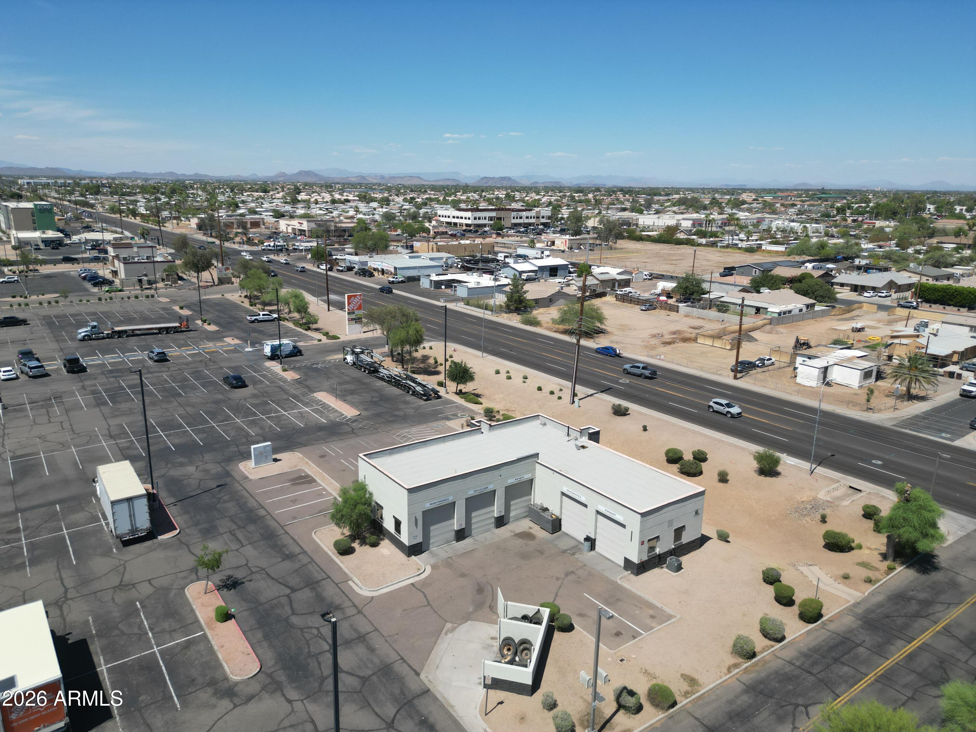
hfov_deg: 71.6
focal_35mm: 24
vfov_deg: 56.8
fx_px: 677
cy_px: 366
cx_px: 488
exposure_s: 1/3200
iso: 100
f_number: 1.7
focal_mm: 6.72
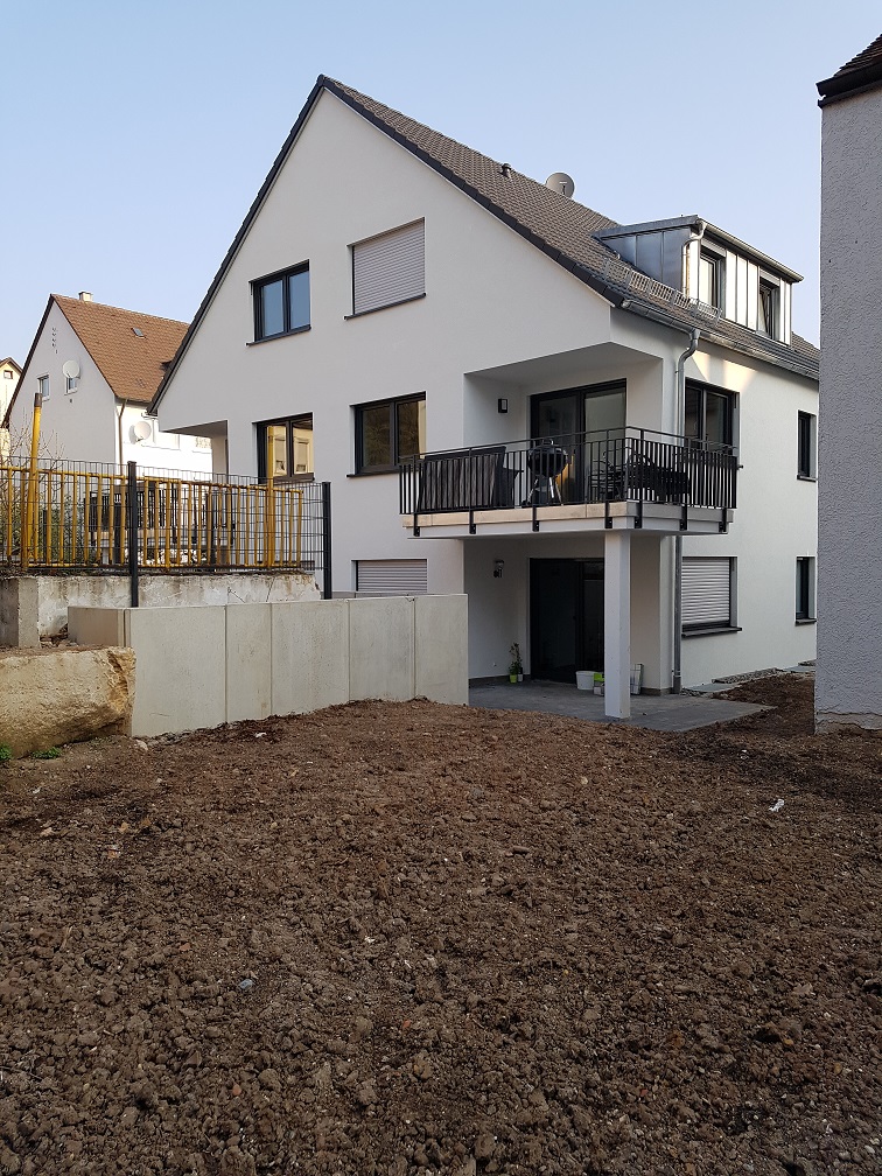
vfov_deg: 67.3
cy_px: 588
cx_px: 441
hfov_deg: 53.1
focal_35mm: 26
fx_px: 883
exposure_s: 1/886
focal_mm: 4.2
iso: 50
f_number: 1.7
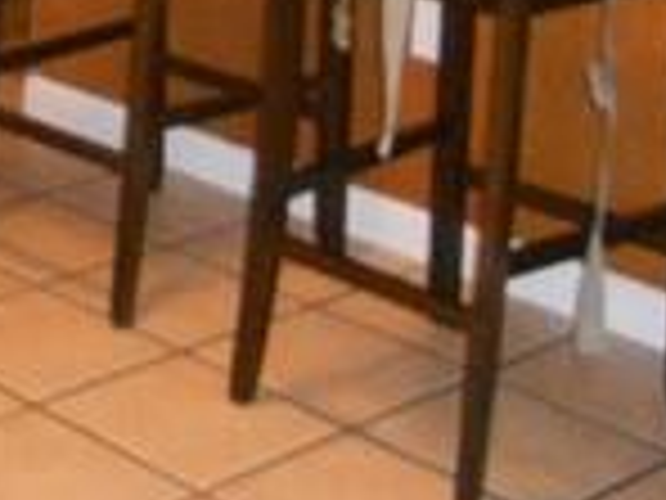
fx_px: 2251
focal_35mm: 117
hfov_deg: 15.6
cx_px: -320
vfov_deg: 11.9
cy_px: -320
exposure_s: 1/25
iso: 500
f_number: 3.2
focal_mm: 4.9
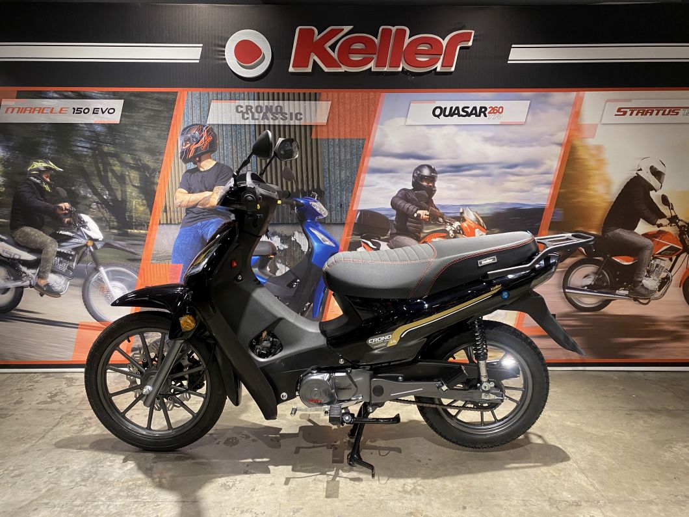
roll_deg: +0.3
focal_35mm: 26
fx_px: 518
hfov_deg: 67.3
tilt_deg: -9.7
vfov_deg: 53.1
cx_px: 344
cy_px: 258
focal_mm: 4.25
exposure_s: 1/50
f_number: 1.8
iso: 125
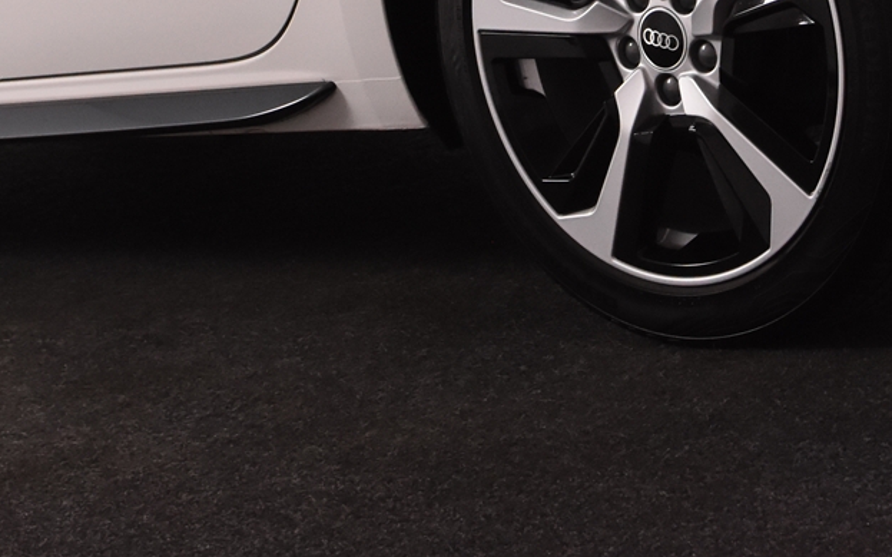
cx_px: 554
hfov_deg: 15.8
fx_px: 3208
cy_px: -315
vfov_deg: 9.6
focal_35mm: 132
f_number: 5.6
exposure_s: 1/125
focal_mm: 28
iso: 1600
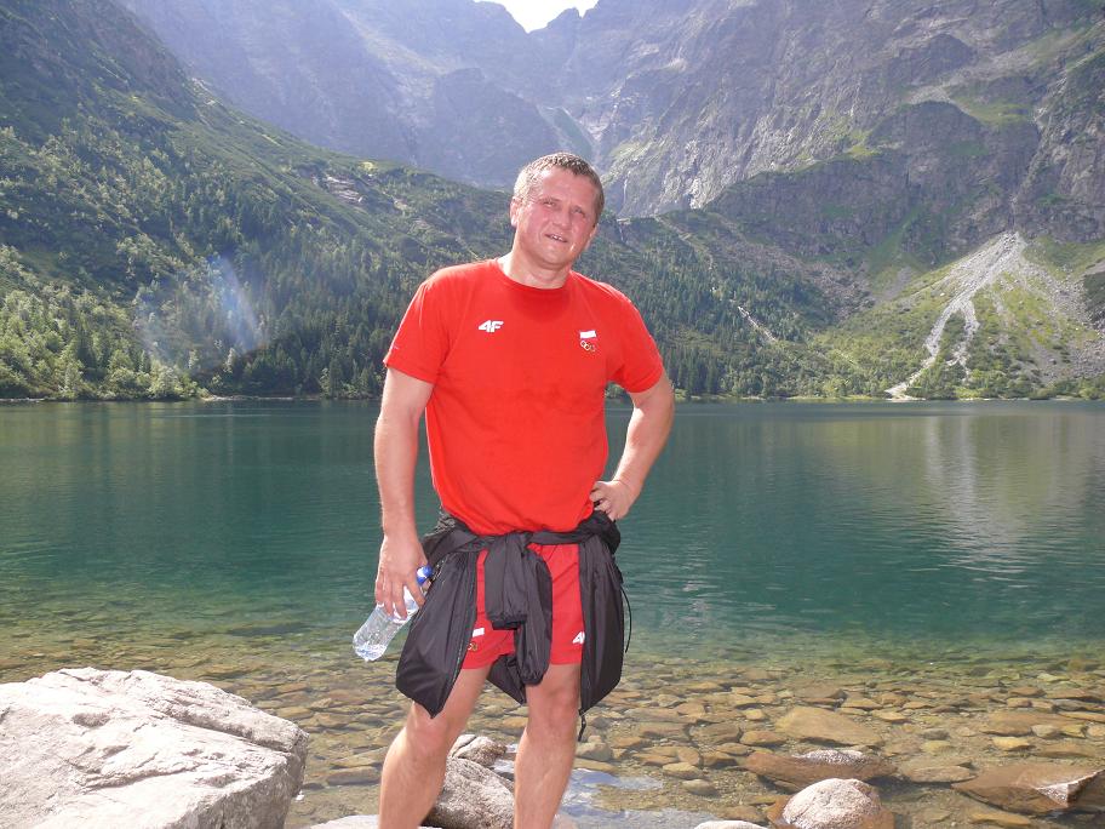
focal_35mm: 35
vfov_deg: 40.7
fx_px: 1117
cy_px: 414
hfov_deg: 52.6
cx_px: 552
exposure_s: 1/640
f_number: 3.2
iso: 100
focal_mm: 7.4
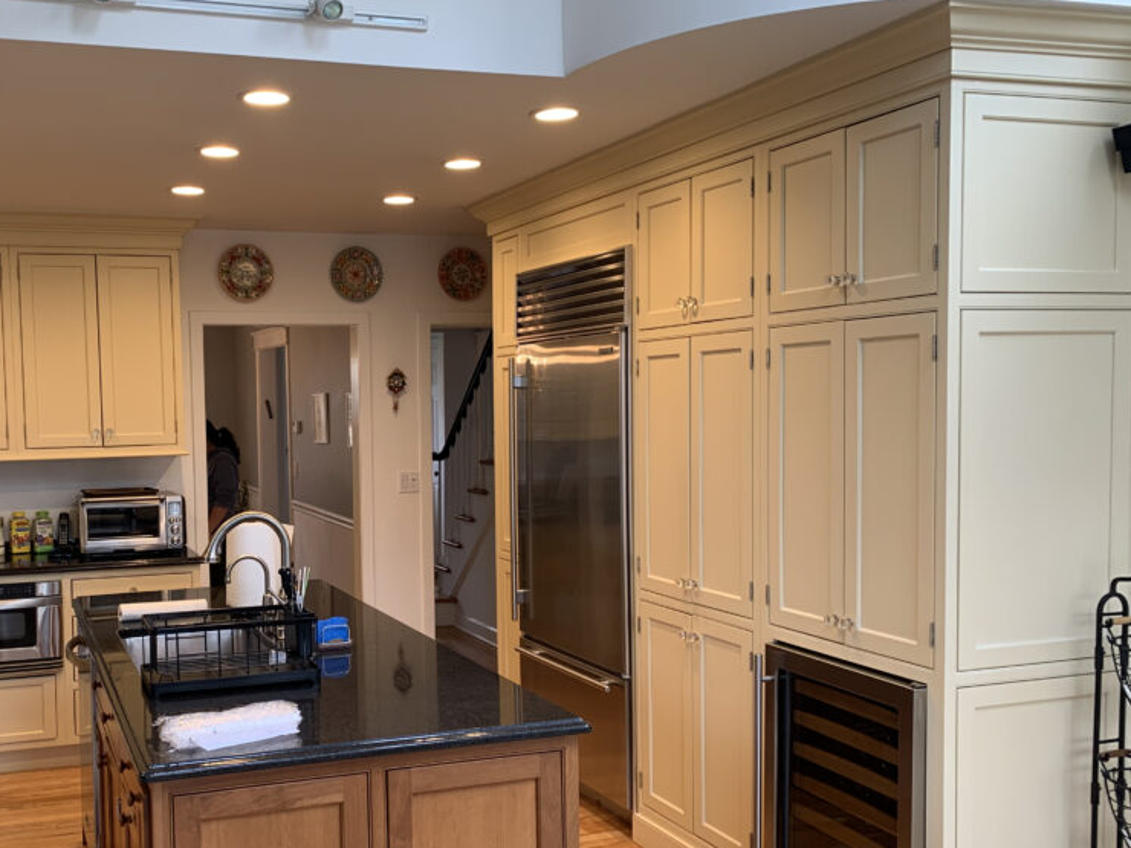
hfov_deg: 50.2
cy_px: 492
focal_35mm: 36
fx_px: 1176
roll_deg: +1.1
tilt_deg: -2.8
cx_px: 352
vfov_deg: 39.5
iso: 80
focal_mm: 4.25
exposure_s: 1/60
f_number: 1.8
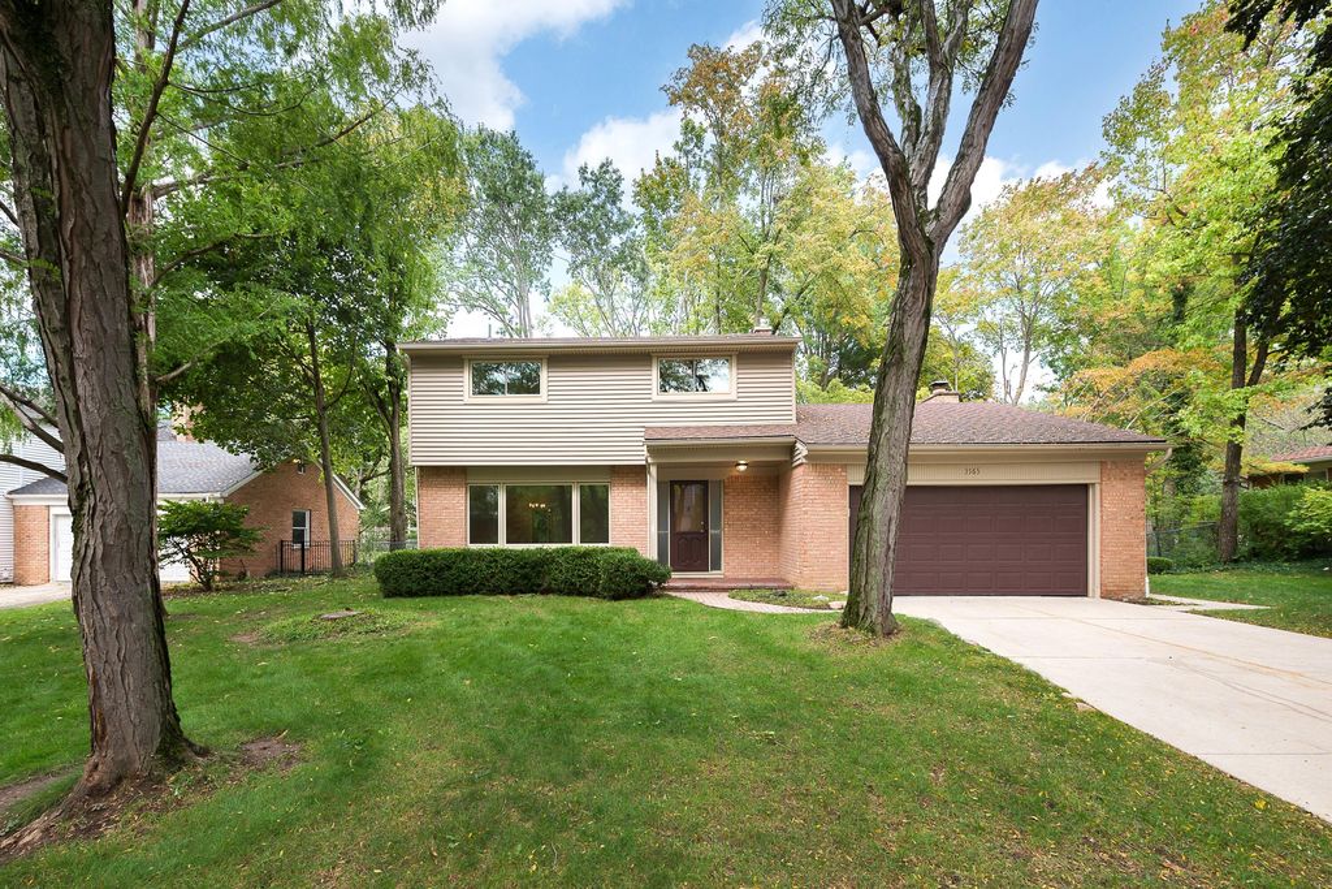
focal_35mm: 14
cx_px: 666
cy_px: 444
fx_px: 518
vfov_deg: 81.2
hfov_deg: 104.2
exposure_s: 1/160
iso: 320
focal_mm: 14
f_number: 6.3
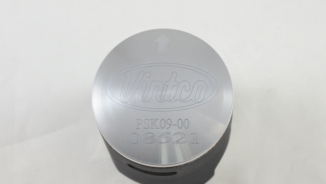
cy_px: 108
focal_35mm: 57
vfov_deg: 21.1
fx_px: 493
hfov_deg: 36.6
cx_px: 162
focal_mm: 20.1
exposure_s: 1/125
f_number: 4.8
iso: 640
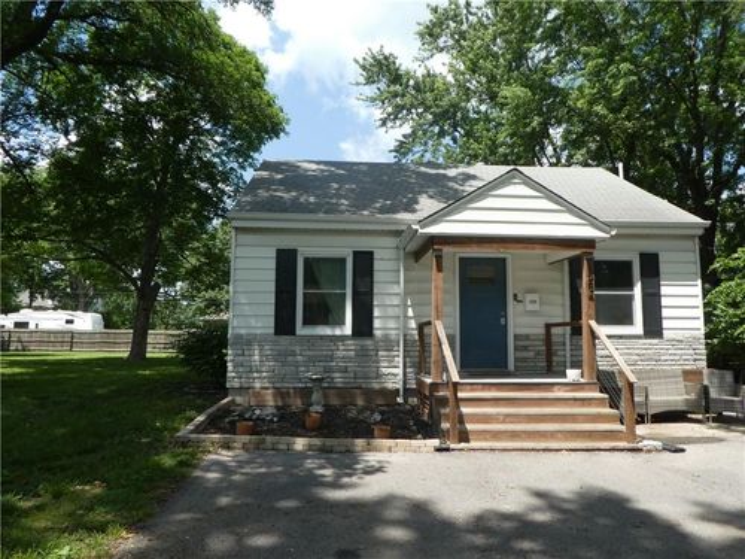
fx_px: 517
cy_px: 280
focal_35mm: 24
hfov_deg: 71.6
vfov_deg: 56.8
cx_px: 372
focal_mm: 4.3
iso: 80
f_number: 3.3
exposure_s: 1/500
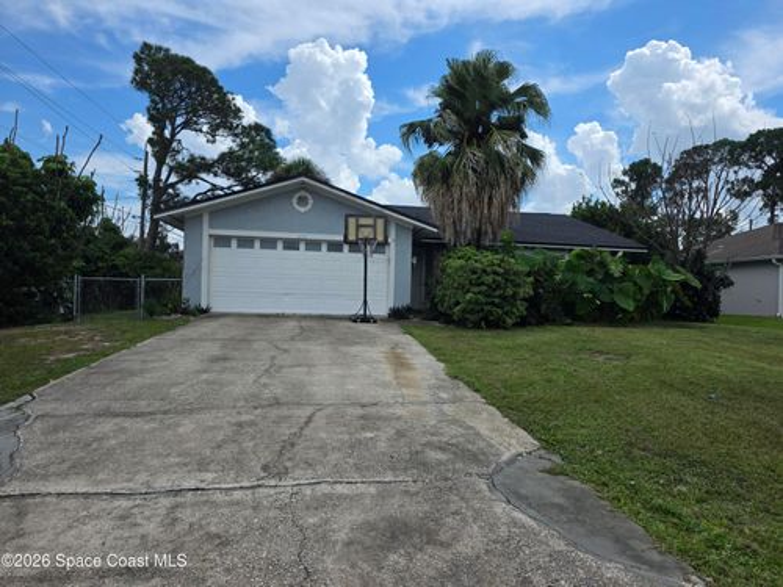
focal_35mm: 23
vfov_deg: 58.9
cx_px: 392
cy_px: 294
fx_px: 520
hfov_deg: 73.9
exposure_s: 1/5958
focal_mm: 6.3
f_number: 1.7
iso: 80
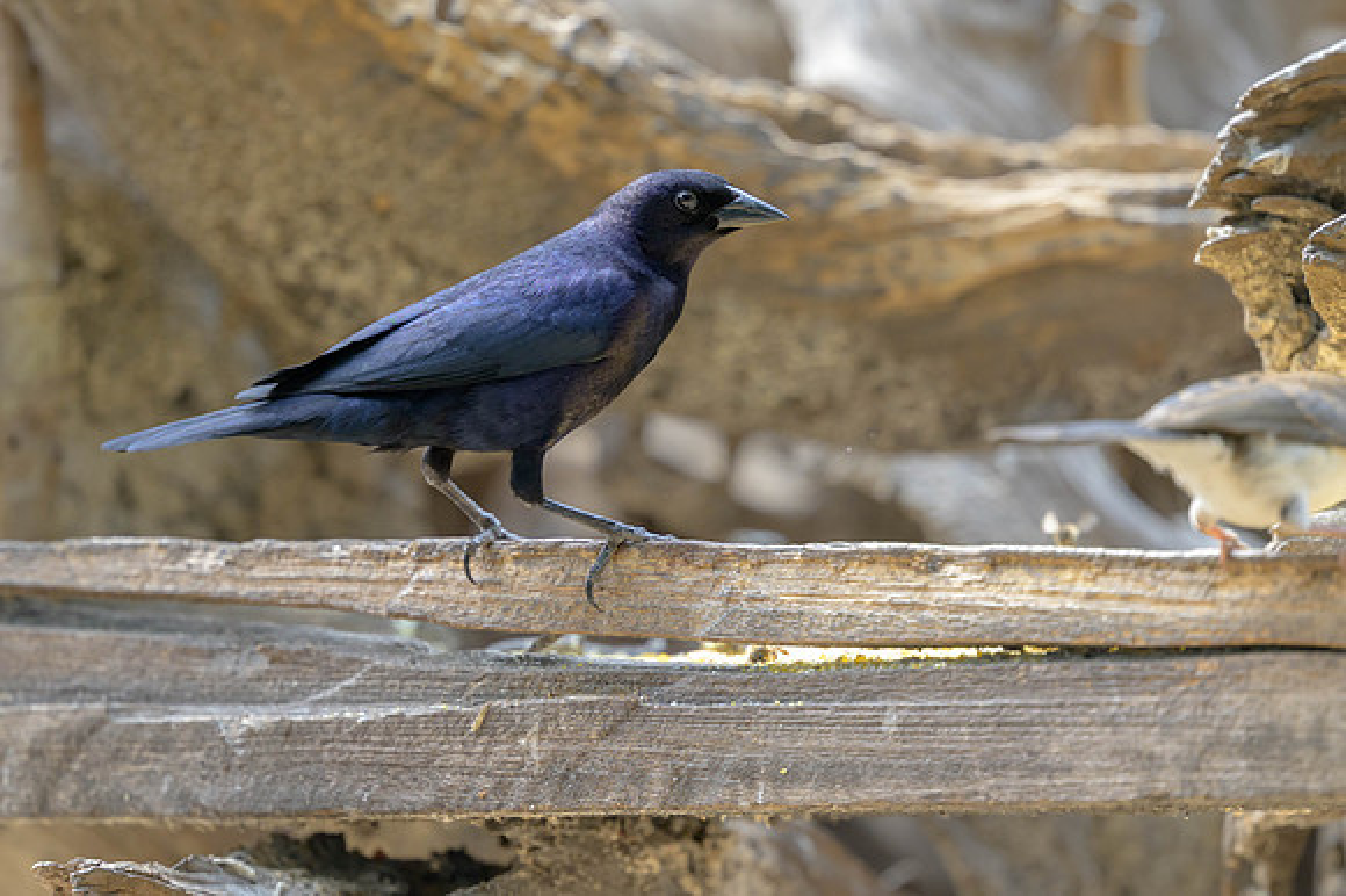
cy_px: 391
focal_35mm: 701
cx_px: 565
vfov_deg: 2.0
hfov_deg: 2.9
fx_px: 26198
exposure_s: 1/1250
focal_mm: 400
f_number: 2.8
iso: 800
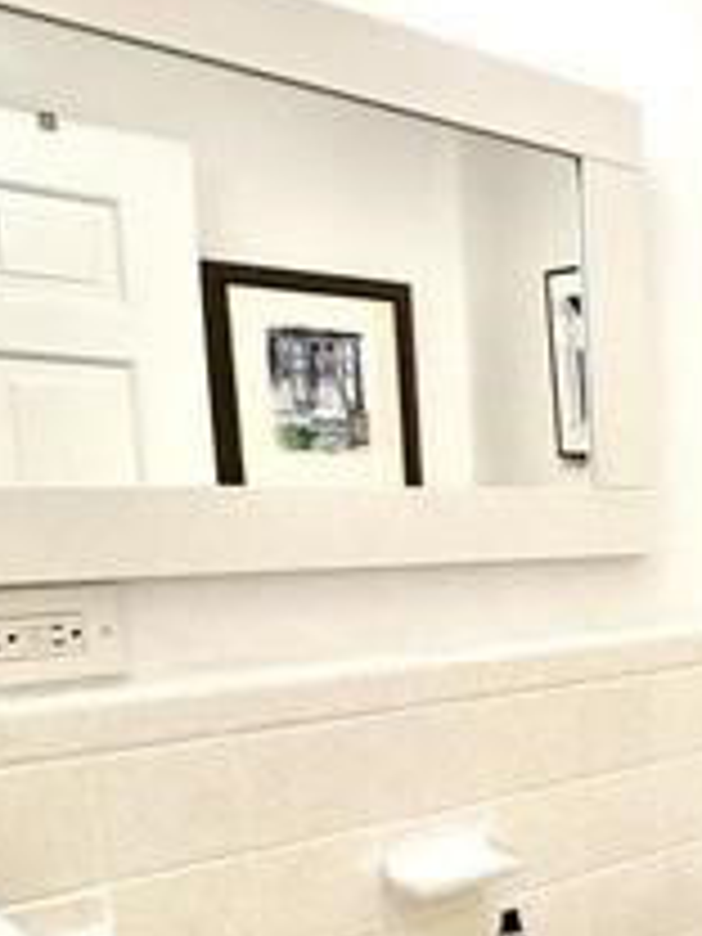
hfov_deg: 26.7
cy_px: 662
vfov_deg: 42.9
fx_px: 1163
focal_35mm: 43
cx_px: 981
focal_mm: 2.22
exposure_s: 1/60
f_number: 2.2
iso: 200
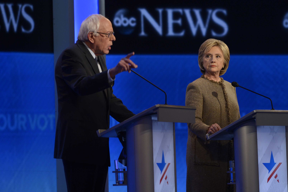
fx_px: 2639
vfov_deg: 4.2
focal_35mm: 330
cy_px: 96
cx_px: 144
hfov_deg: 6.2
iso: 3200
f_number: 8
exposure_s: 1/80
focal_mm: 330
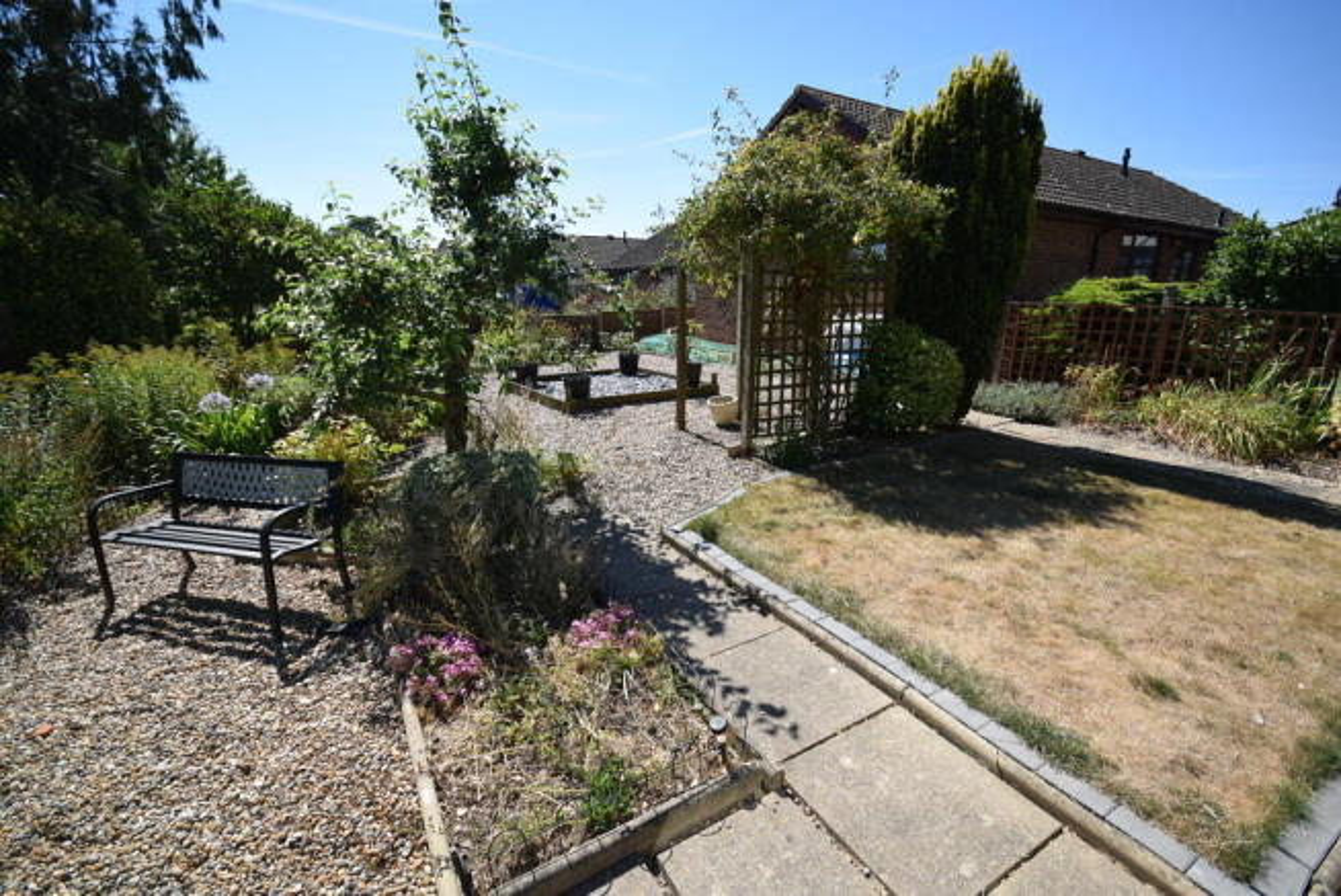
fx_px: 559
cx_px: 670
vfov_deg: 77.4
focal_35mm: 15
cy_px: 448
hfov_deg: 100.4
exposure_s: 1/1250
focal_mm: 10
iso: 400
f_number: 5.6
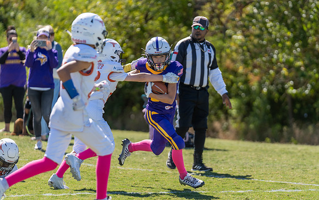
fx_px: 2506
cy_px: 117
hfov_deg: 7.3
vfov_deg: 4.6
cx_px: 168
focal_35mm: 288
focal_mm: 200
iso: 100
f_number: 2.8
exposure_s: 1/1600
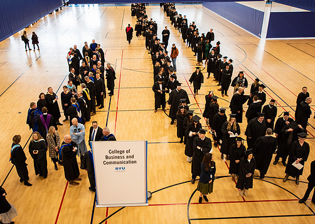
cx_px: 142
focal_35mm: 34
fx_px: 304
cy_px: 104
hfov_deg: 54.7
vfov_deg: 40.5
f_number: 2.8
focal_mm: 24
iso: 800
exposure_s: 1/200
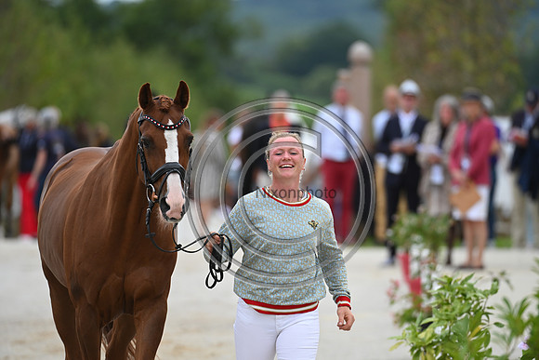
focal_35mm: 400
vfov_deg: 3.4
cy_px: 180
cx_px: 270
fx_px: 5990
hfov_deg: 5.2
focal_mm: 400
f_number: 5.6
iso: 560
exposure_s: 1/1600
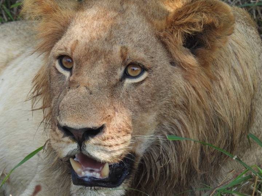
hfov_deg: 3.1
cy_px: 98
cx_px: 131
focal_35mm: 650
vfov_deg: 2.3
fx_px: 4920
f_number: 5.6
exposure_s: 1/250
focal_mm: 116
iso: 200
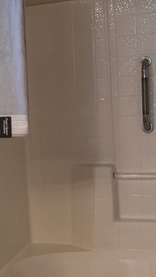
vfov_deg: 24.1
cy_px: 163
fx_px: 646
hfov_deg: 12.9
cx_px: -95
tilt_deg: -8.2
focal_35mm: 88
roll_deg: +5.8
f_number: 1.78
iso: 160
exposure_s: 1/120
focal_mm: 6.76
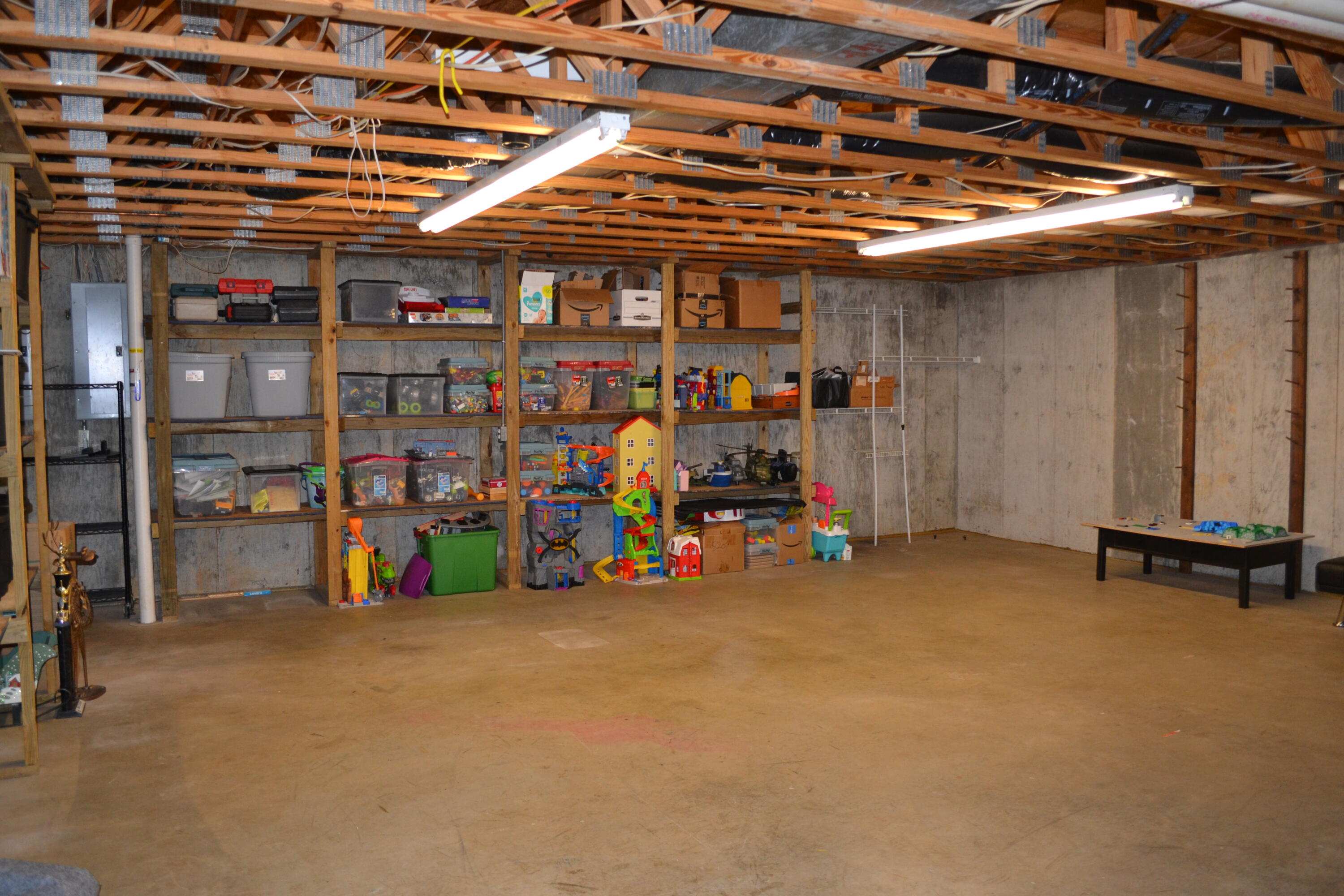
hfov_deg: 67.4
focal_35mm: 27
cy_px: 448
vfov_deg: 47.9
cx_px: 672
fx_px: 1008
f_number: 3.5
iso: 500
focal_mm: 18
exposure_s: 1/60
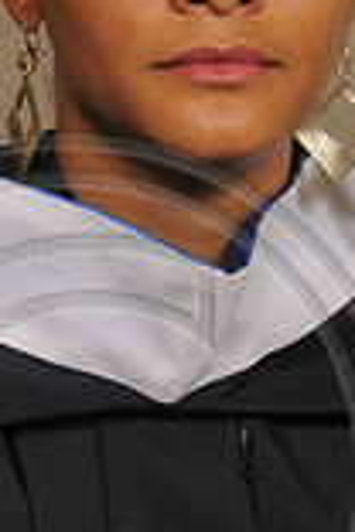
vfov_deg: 5.6
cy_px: 24
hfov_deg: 3.7
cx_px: 210
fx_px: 5435
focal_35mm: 367
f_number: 6.3
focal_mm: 85
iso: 200
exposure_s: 1/60
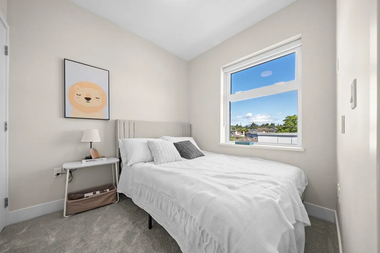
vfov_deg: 90.0
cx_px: 190
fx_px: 127
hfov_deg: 112.6
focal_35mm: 12
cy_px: 126
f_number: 8
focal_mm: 12
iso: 100
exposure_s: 1/3
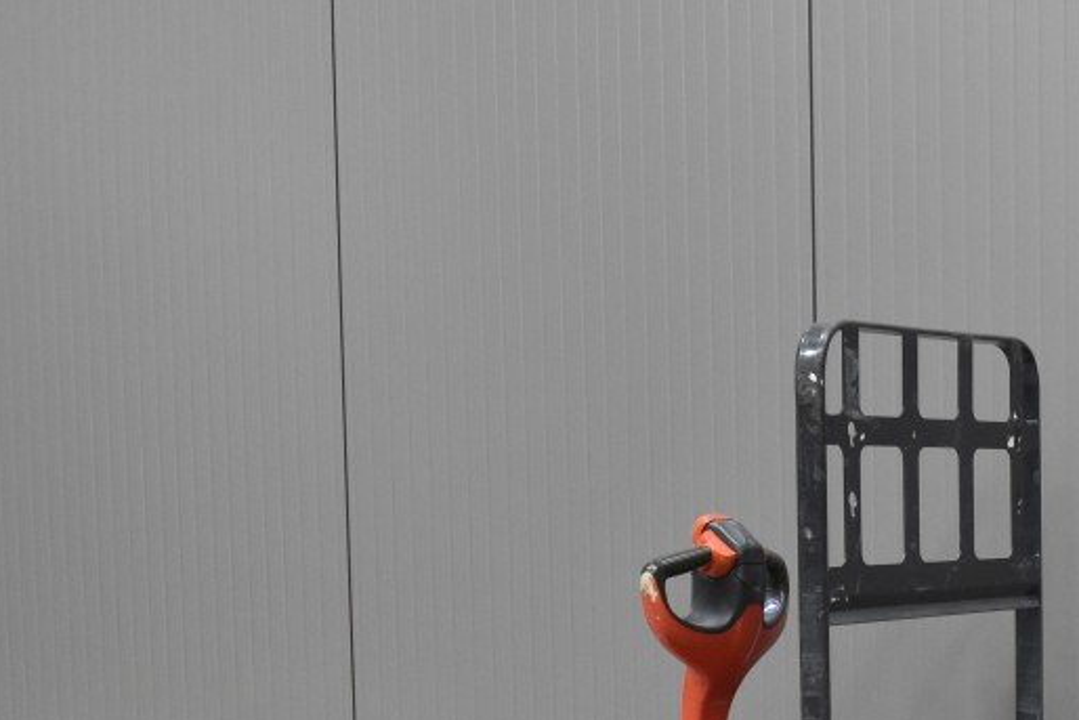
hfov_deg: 23.4
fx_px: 2518
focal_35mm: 84
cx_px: 1012
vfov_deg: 15.9
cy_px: 766
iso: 2000
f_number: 5.6
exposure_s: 1/50
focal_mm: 24
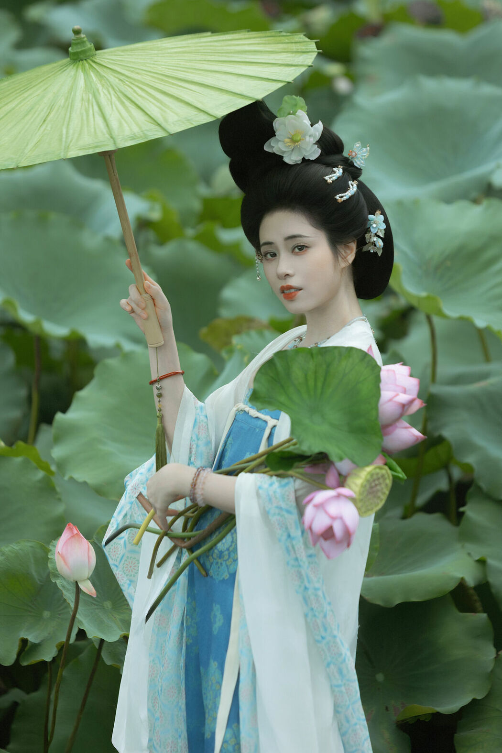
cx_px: 251
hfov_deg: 7.2
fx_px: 3974
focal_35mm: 190
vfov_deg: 10.8
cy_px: 376
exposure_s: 1/500
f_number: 2.8
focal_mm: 190
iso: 100
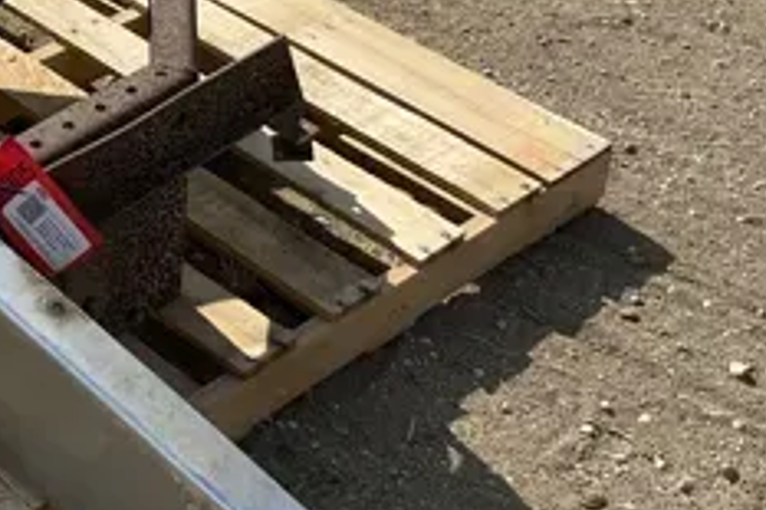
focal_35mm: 83
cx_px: 33
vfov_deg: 16.4
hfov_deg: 23.6
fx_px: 1765
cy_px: 165
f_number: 1.8
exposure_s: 1/1786
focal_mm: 3
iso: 25
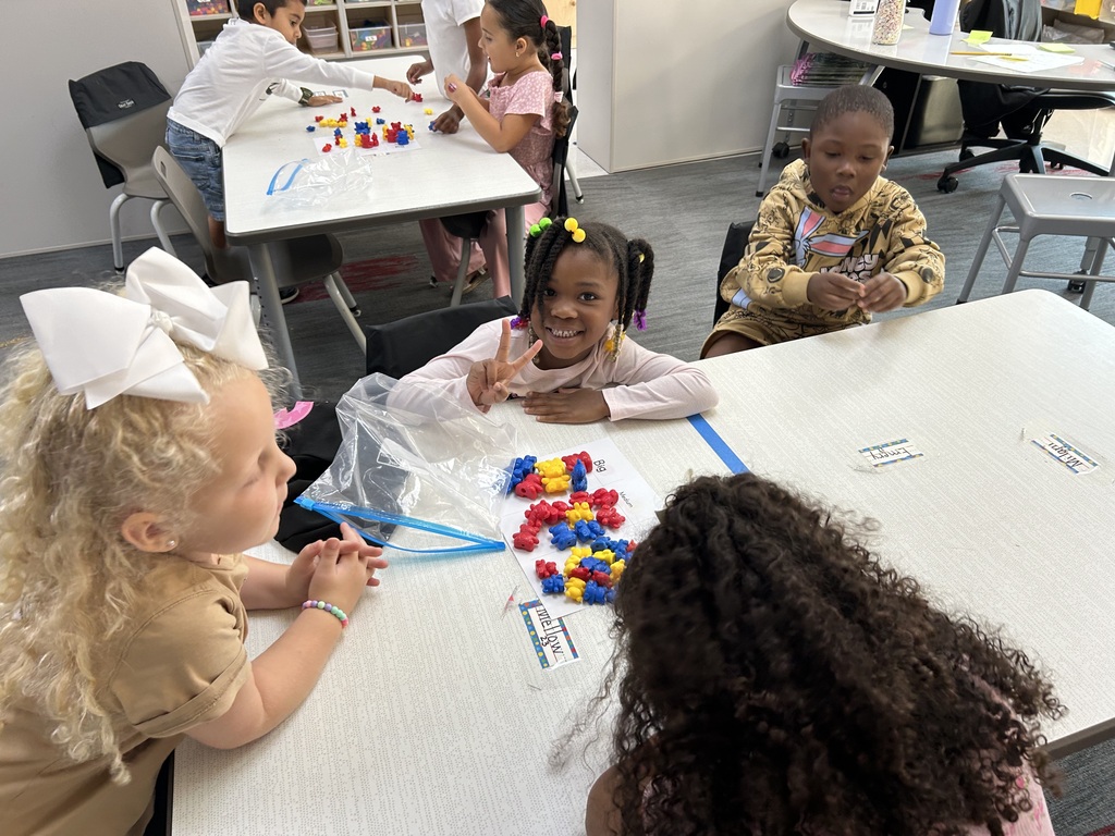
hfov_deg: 67.3
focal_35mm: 26
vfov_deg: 53.1
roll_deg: +1.7
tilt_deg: -34.8
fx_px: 837
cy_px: 418
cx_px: 558
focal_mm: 5.7
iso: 100
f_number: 1.5
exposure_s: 1/60
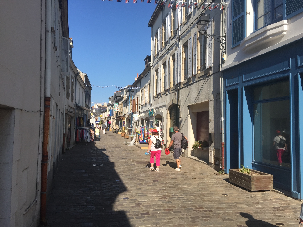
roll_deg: -0.8
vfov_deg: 48.2
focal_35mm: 29
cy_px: 114
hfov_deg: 61.7
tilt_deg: +3.2
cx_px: 152
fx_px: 254
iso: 32
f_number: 2.2
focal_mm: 4.15
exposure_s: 1/1721
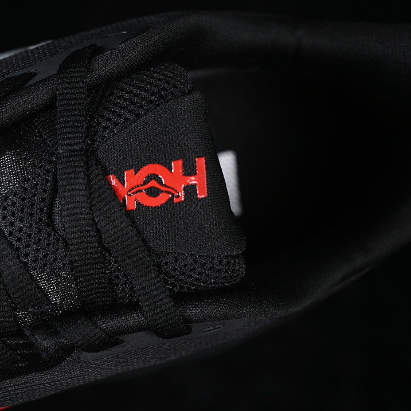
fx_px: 1290
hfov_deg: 18.0
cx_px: 105
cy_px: 205
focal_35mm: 96
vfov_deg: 18.1
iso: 160
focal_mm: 50
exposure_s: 1/60
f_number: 6.3
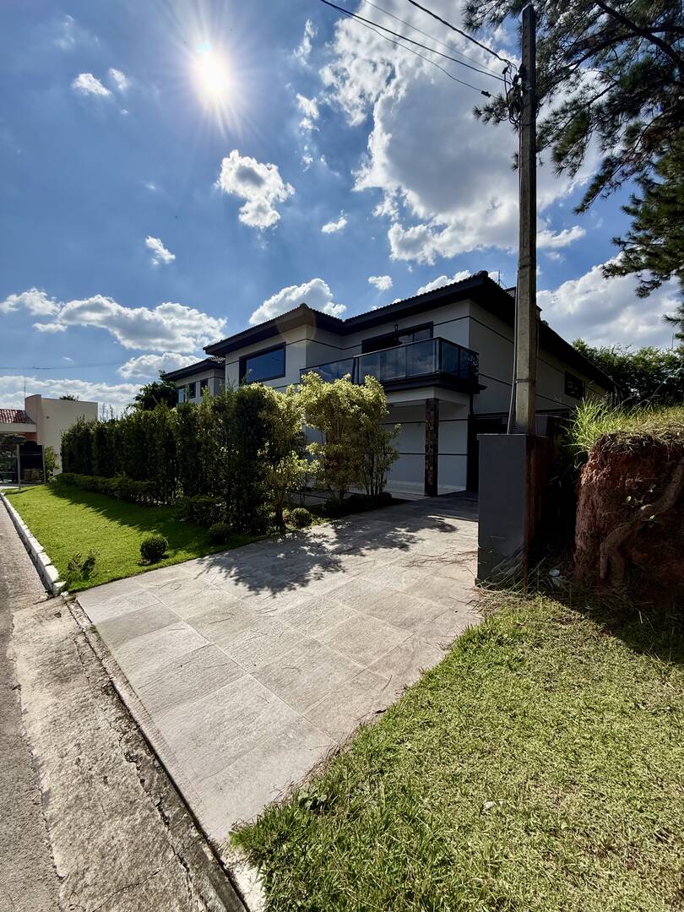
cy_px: 456
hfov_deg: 85.7
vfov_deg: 102.1
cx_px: 342
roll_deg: -1.9
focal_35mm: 14
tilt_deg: -1.1
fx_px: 369
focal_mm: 2.22
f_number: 2.2
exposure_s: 1/3891
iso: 80
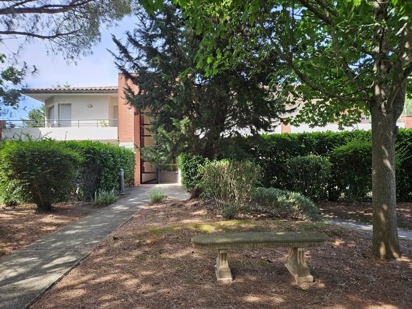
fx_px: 274
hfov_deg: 73.9
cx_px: 206
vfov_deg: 58.9
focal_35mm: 23
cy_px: 154
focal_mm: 5.4
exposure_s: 1/189
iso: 25
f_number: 1.8
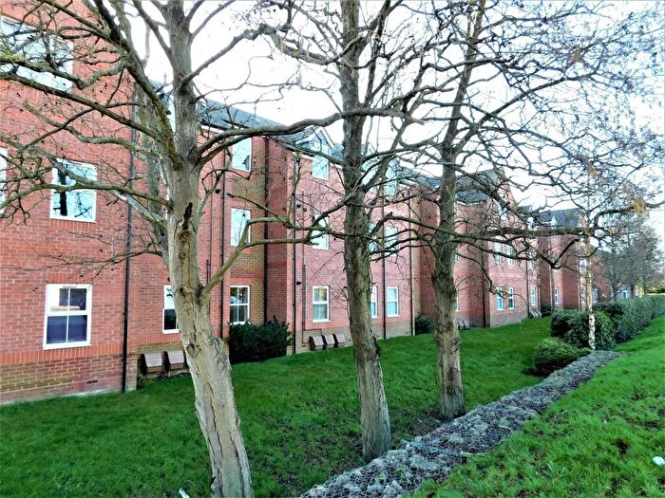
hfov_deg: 73.9
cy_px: 249
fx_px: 442
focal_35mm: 23
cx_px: 332
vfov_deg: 58.9
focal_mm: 4
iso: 125
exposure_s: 1/100
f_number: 3
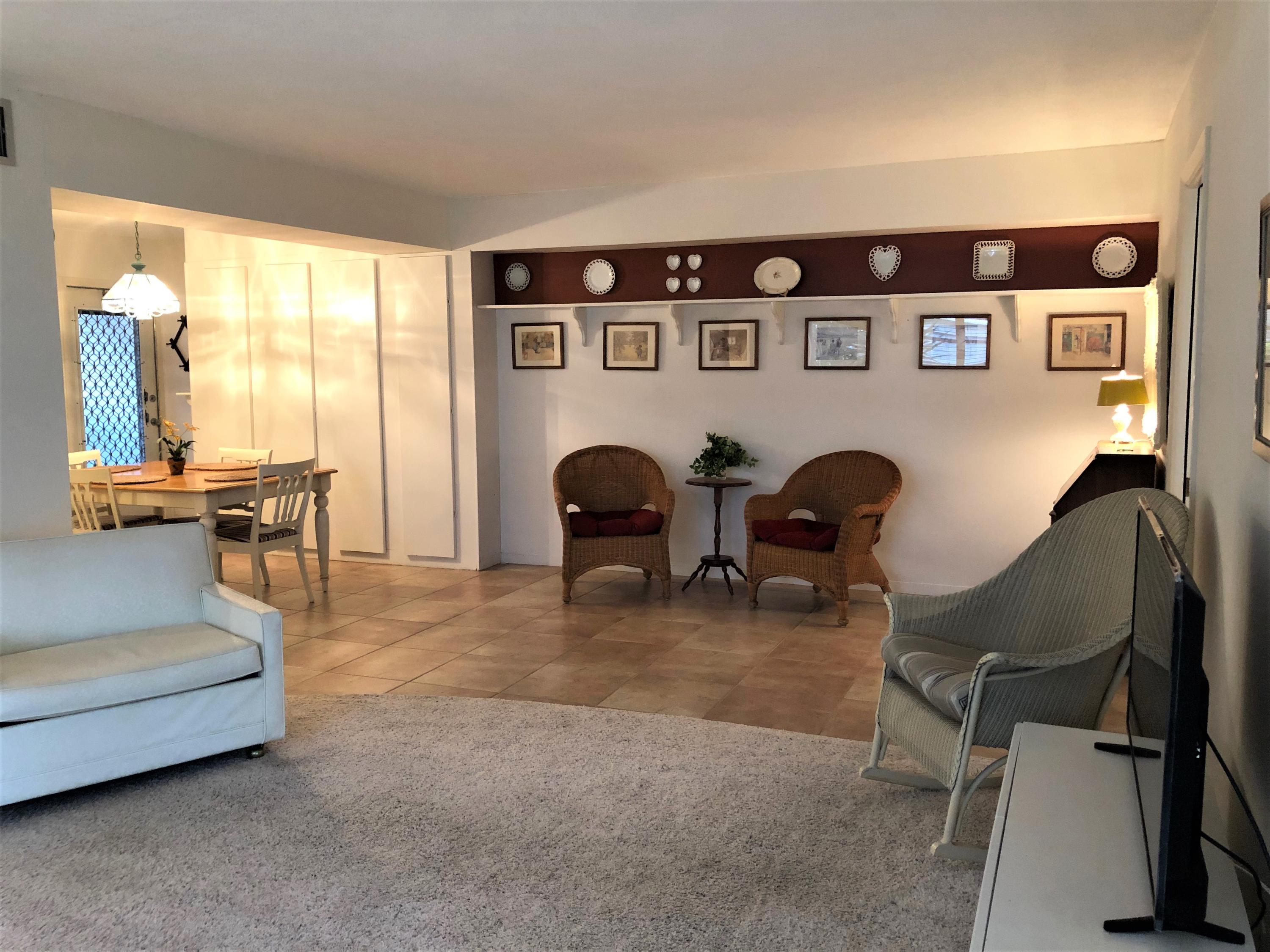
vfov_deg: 49.7
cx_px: 635
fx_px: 1027
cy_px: 476
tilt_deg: -5.2
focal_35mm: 28
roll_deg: +0.8
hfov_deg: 63.4
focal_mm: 3.99
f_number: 1.8
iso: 80
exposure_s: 1/15
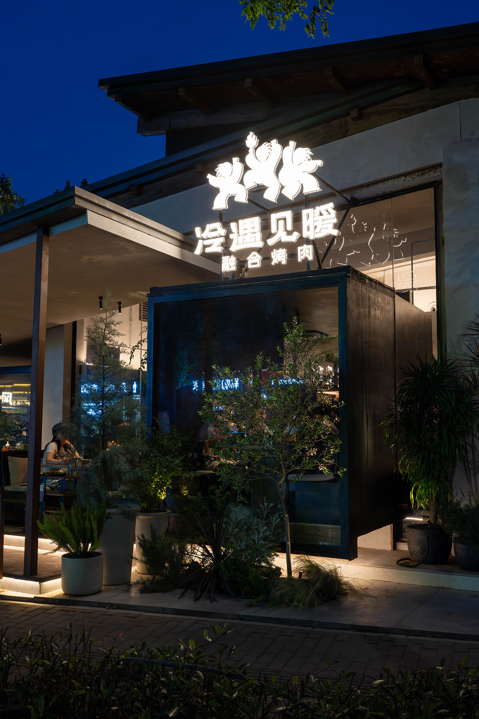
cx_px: 240
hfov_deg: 38.9
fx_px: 679
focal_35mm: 34
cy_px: 360
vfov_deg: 55.8
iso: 2000
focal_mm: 34
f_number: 8
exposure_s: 1/50
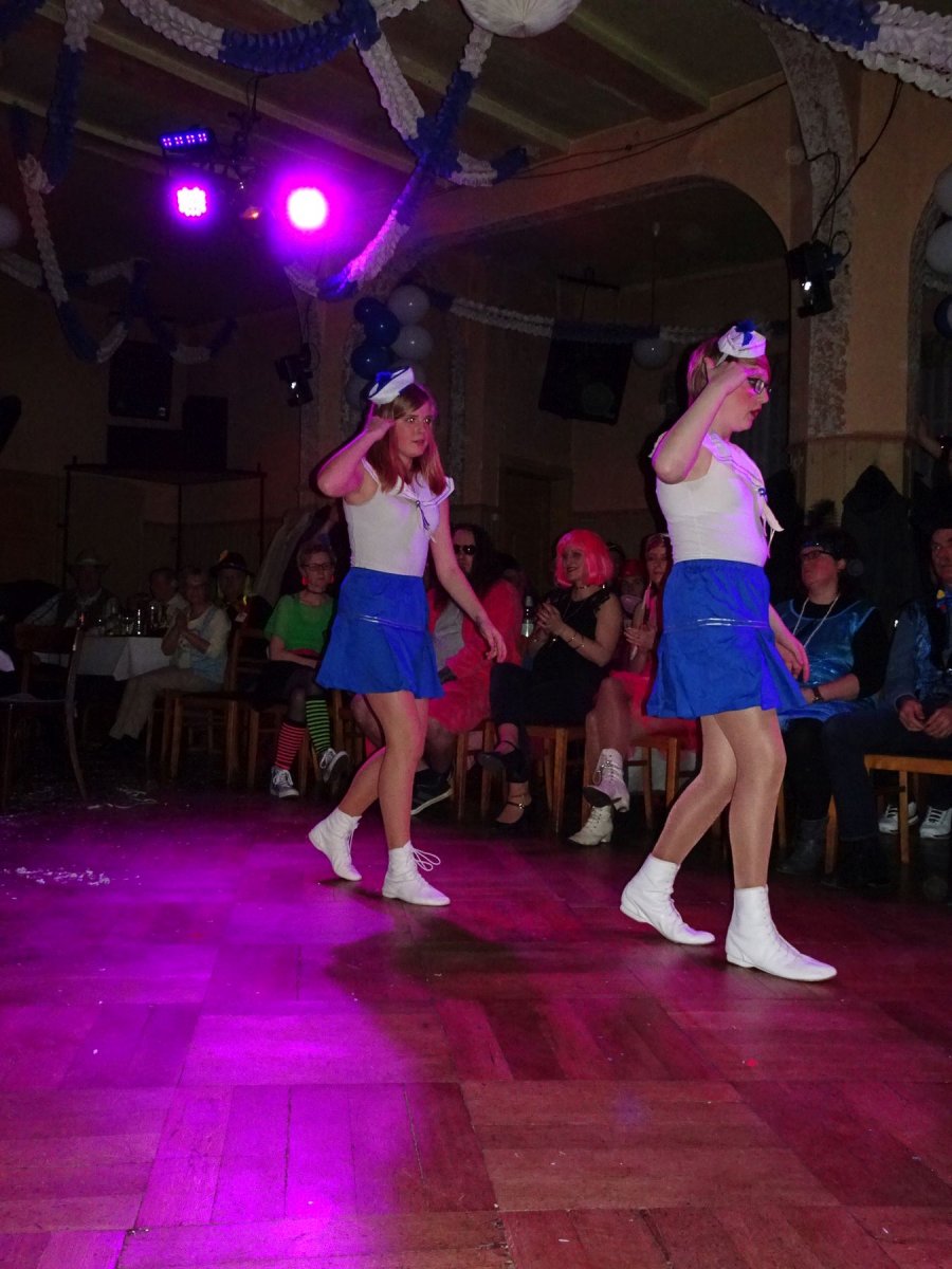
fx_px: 1173
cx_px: 476
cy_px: 634
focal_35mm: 32
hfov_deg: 44.2
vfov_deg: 56.8
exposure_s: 1/400
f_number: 4
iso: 800
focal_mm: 5.43
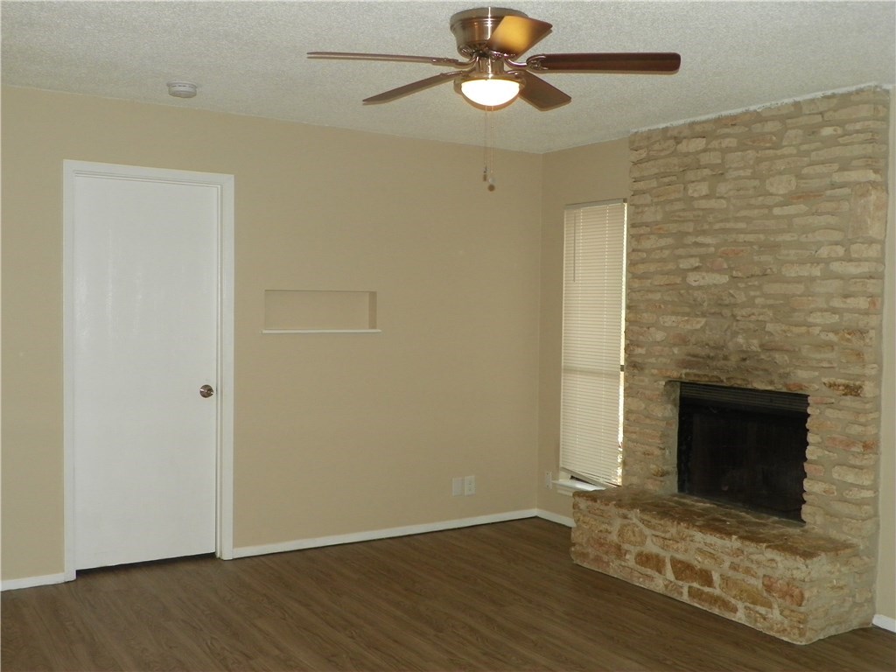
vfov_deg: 40.7
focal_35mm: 35
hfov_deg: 52.6
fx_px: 906
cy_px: 336
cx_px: 448
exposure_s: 1/125
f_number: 3.2
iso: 200
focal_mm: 6.2
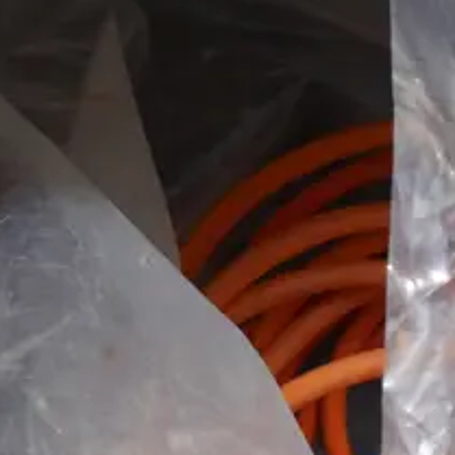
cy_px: 506
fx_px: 1933
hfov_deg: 11.9
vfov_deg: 13.2
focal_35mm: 130
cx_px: 921
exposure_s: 1/60
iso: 400
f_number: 3.6
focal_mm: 15
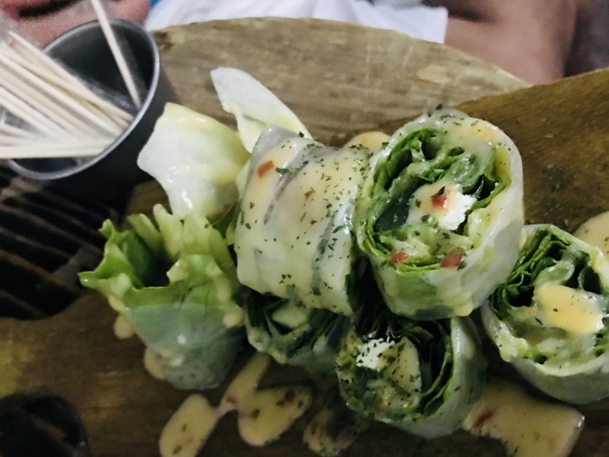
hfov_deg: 50.9
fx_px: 633
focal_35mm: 36
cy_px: 291
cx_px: 379
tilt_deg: -63.1
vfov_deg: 39.3
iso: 100
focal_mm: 3.99
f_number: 1.8
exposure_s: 1/4
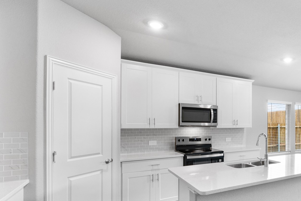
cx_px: 256
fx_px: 201
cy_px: 122
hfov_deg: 64.5
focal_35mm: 24
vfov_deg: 52.8
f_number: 9
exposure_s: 1/3
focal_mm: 14
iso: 640
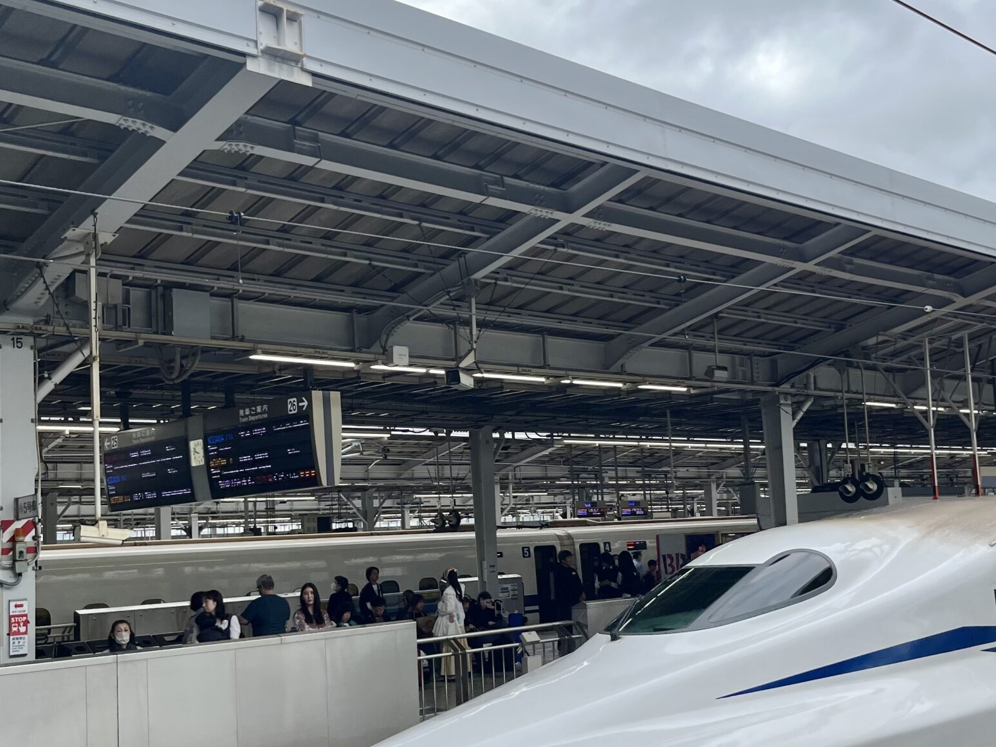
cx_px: 557
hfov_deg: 43.8
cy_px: 420
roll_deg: +4.0
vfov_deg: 33.6
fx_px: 1237
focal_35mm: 43
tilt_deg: +4.7
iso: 50
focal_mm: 5.1
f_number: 1.6
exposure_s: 1/1199
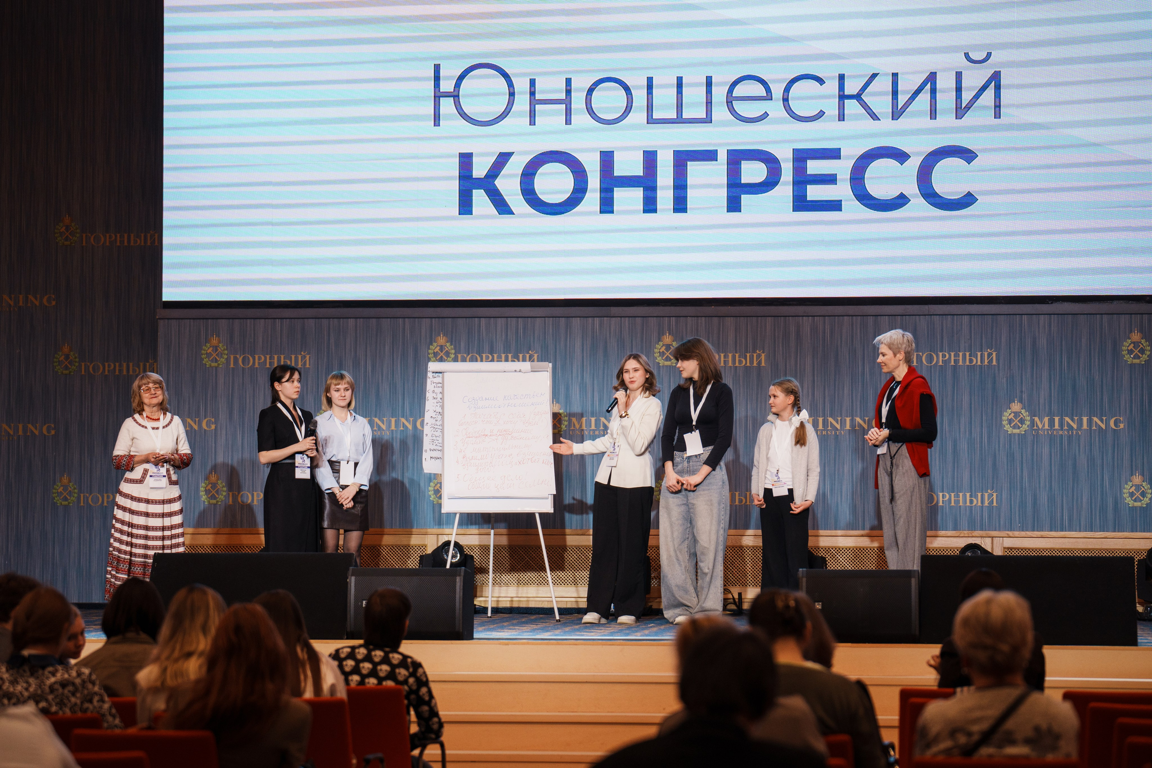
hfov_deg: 19.1
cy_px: 373
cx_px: 560
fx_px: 3432
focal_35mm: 107
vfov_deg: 12.8
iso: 400
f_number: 3.2
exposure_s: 1/250
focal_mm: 101
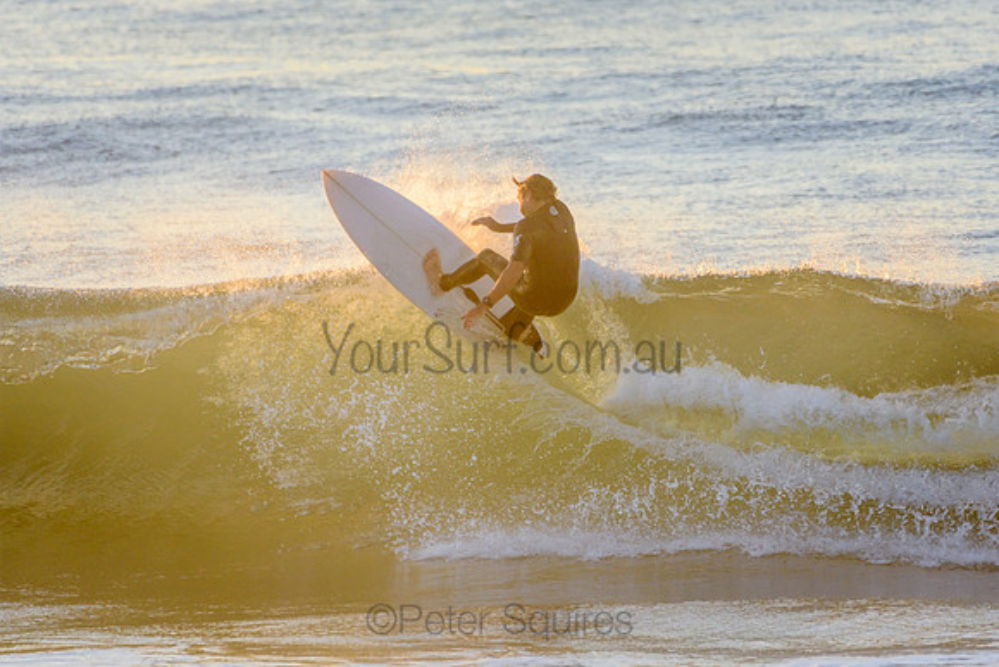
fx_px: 20819
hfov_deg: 2.7
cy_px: 334
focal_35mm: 750
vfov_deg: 1.8
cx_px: 500
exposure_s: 1/1000
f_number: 5.6
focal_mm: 500
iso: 560
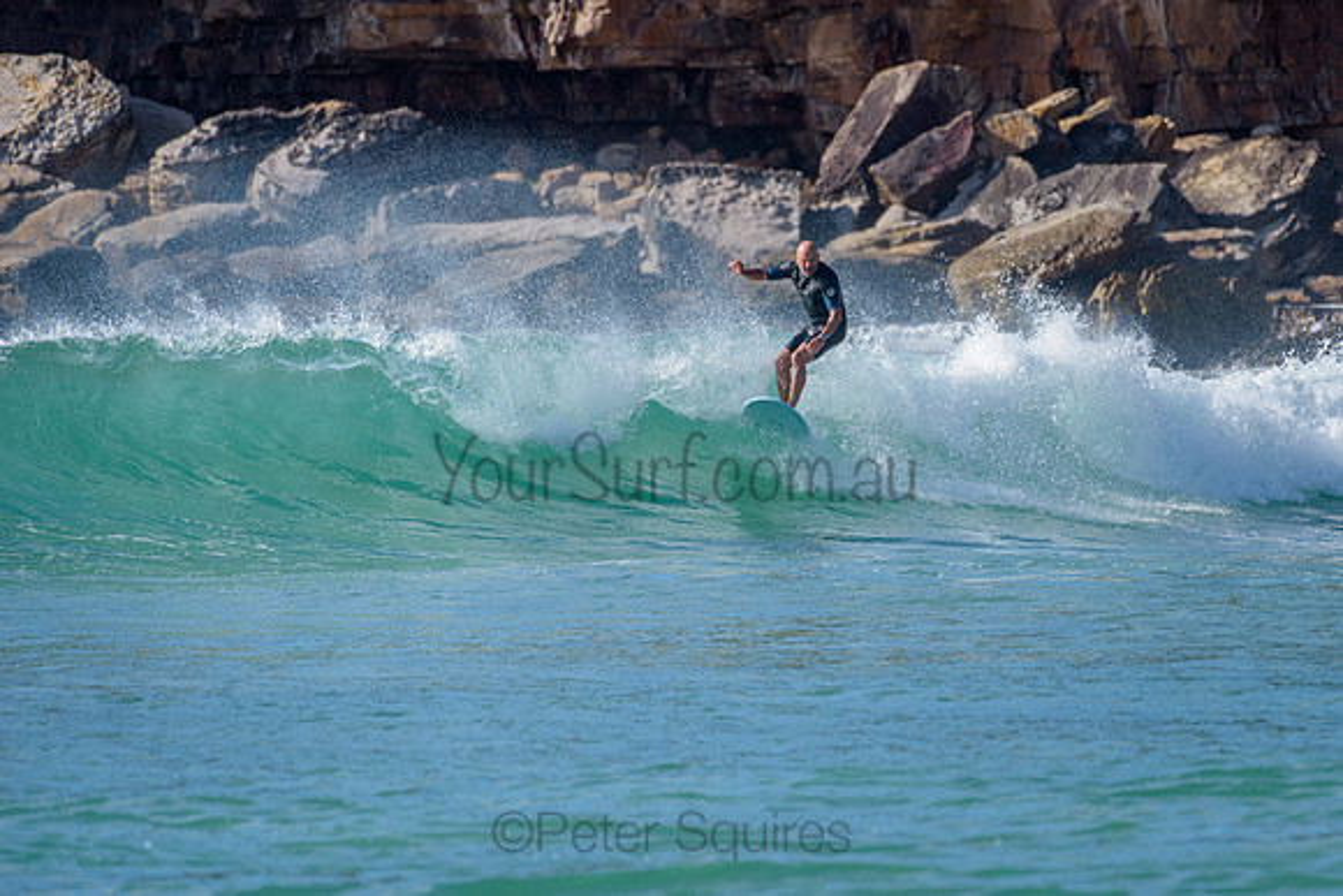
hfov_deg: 3.4
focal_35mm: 613
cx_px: 823
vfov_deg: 2.2
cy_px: 409
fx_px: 22866
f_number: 5.6
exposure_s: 1/2000
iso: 220
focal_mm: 500
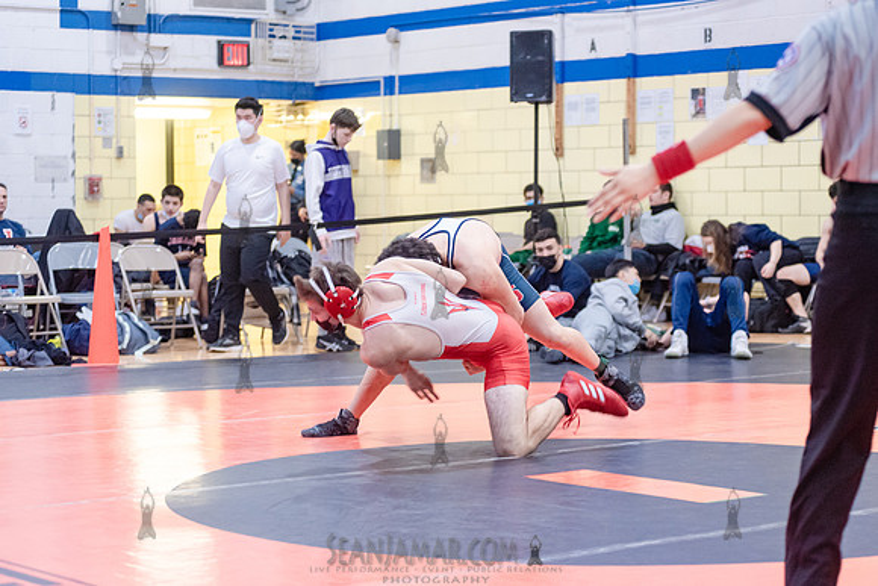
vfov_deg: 16.7
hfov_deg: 24.8
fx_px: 1998
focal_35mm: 82
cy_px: 293
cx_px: 439
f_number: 3.5
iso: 4000
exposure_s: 1/250
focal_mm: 80
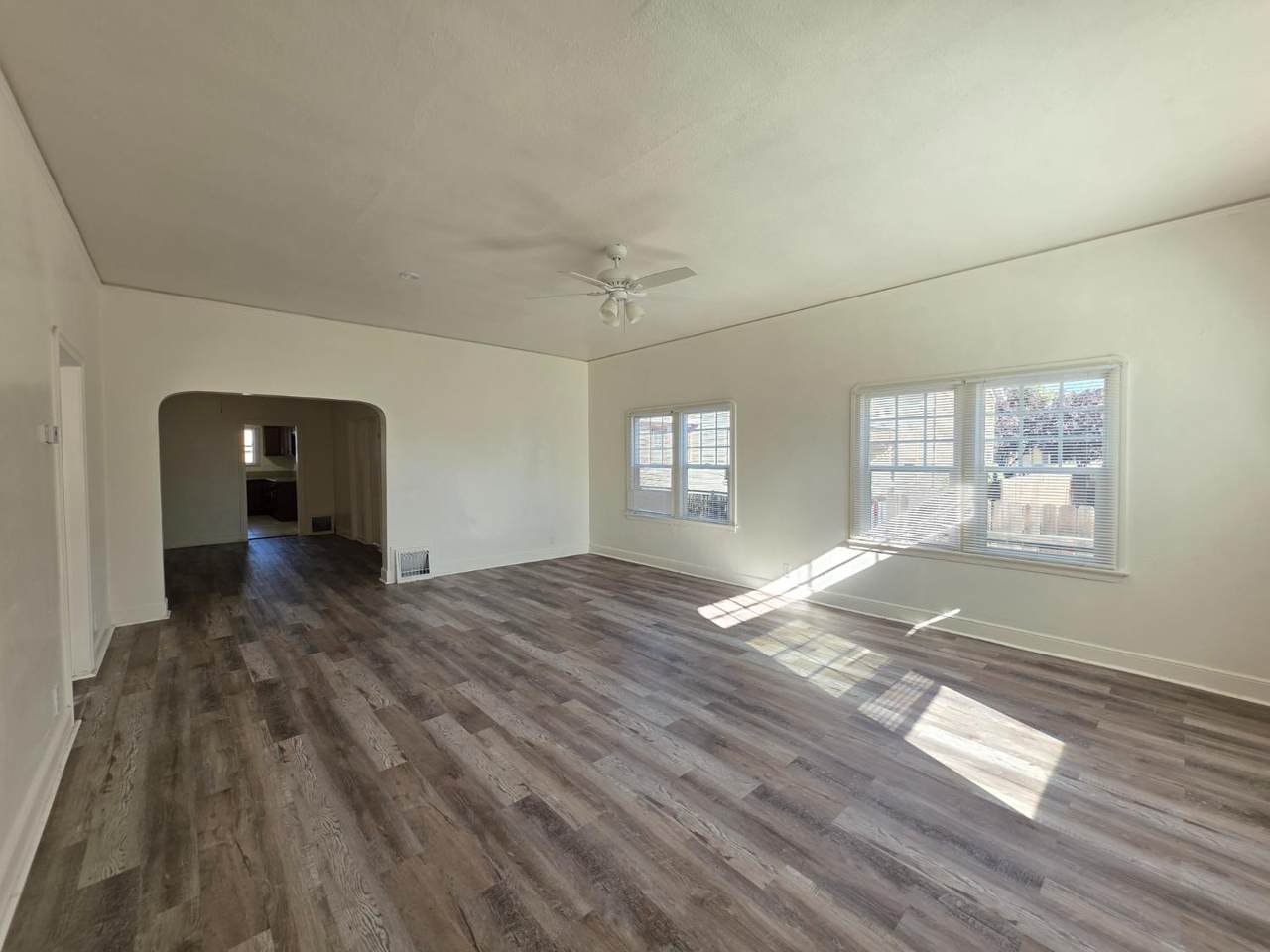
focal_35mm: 13
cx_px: 635
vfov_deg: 89.9
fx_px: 477
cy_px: 476
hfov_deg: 106.2
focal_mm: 2.2
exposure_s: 1/120
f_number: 1.9
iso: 32
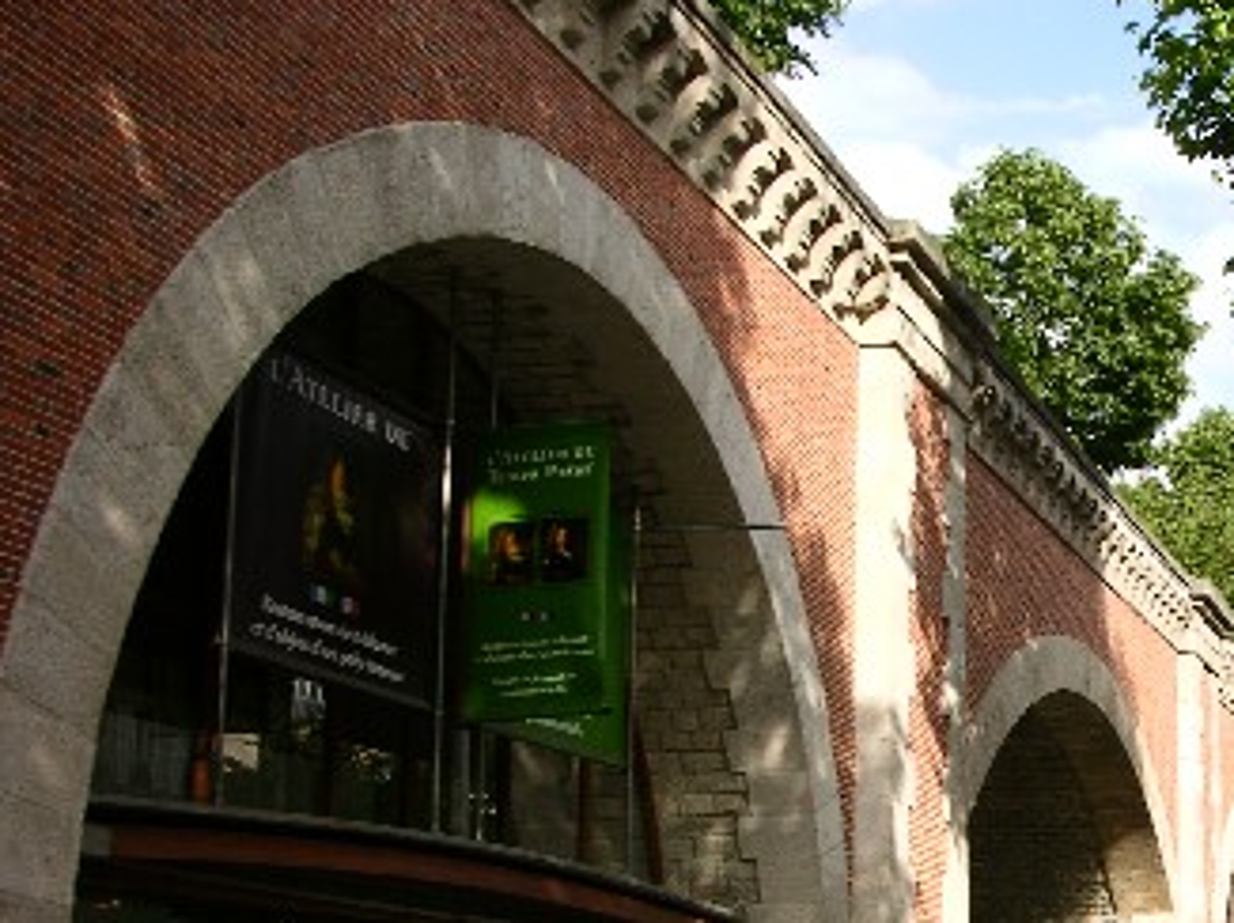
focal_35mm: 63
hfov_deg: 29.5
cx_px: 1107
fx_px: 2244
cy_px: 794
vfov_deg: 22.8
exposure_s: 1/88.2
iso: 50
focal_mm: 8.9
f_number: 7.1
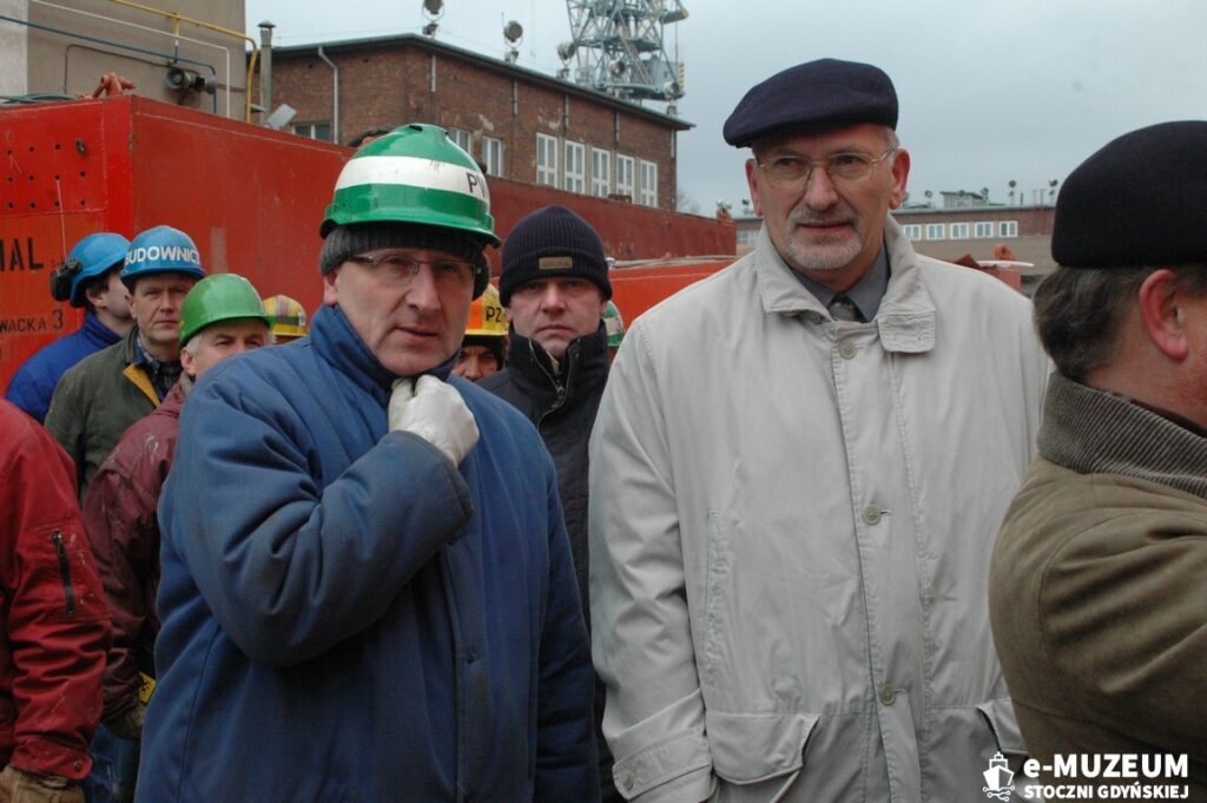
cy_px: 402
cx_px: 604
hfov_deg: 35.1
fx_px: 1909
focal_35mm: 57
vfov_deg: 23.7
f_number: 10
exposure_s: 1/160
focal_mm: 38
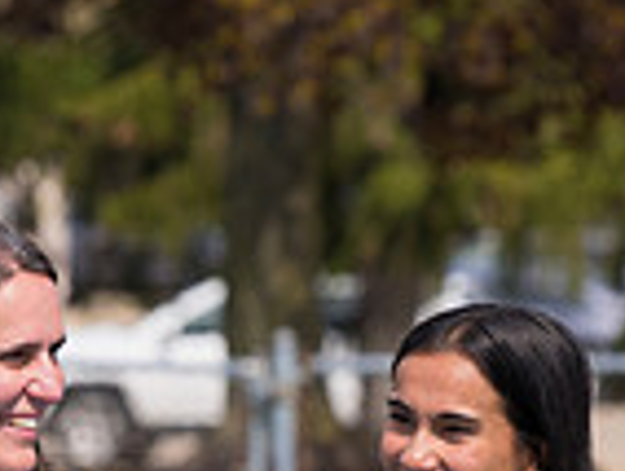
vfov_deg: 2.2
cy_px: 684
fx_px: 12045
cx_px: 445
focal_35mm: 666
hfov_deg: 3.0
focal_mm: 170
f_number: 5.6
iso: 250
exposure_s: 1/1250
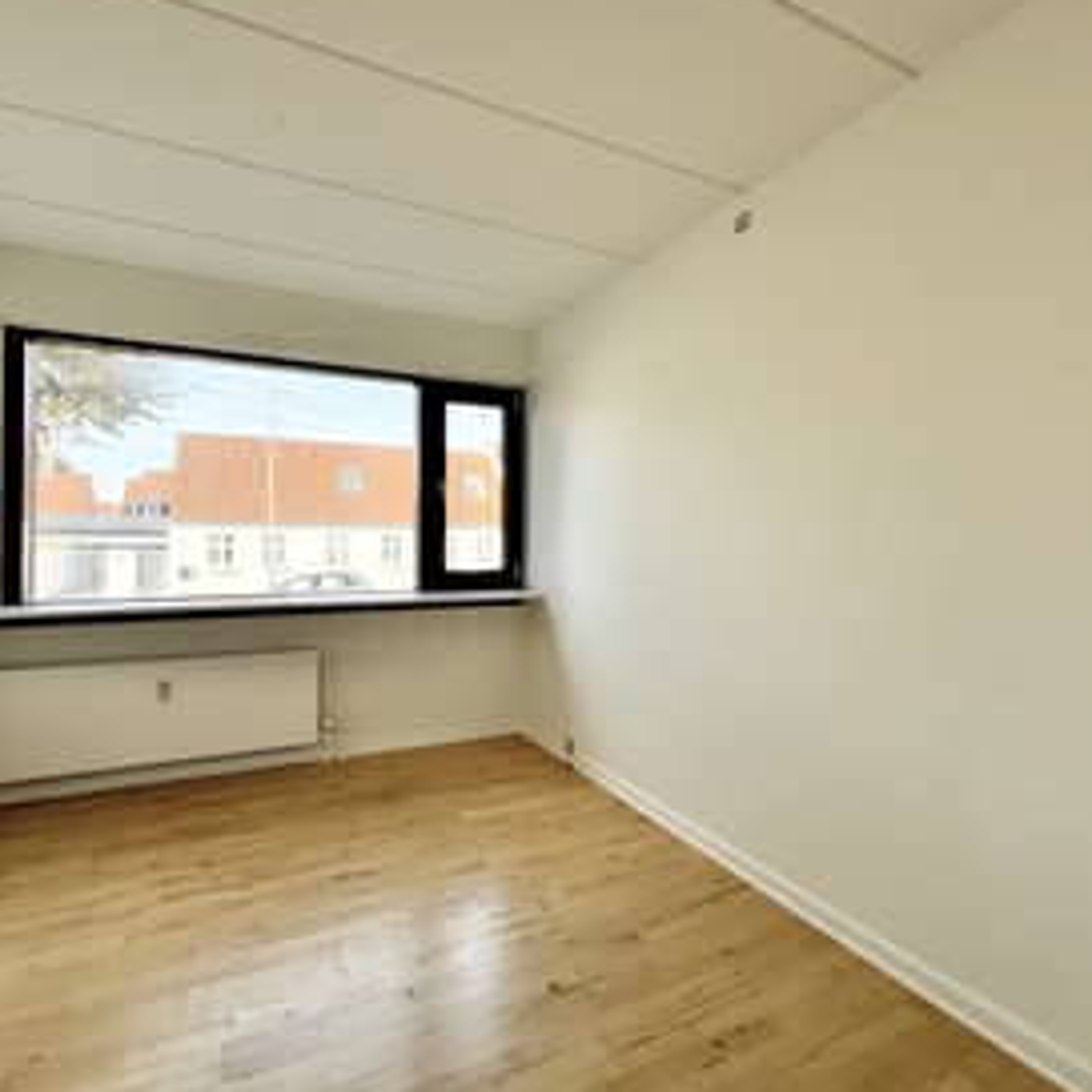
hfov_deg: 83.7
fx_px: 607
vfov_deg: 84.0
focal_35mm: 17
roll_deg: +0.1
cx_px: 488
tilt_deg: -0.2
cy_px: 538
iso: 40
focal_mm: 2.22
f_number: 2.2
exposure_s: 1/383
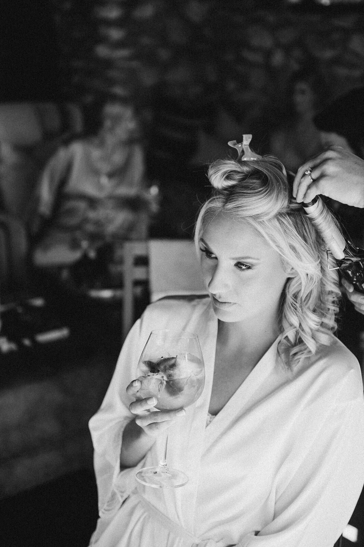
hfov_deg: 28.0
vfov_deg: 41.1
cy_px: 274
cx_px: 182
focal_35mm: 48
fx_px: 729
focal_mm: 48
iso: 200
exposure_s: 1/320
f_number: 2.8
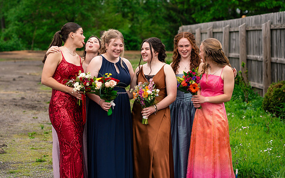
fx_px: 785
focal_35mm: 101
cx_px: 131
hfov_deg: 20.6
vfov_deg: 13.0
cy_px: 72
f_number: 3.5
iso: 400
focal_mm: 85
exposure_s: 1/1000
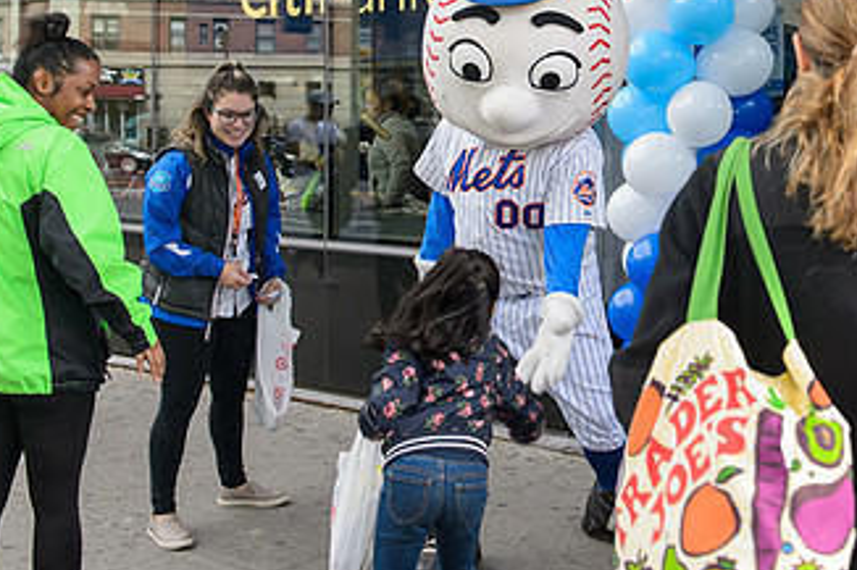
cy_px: 89
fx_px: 1356
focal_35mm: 57
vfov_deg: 23.3
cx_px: 597
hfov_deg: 34.6
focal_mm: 32
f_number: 4.5
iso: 400
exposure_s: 1/250
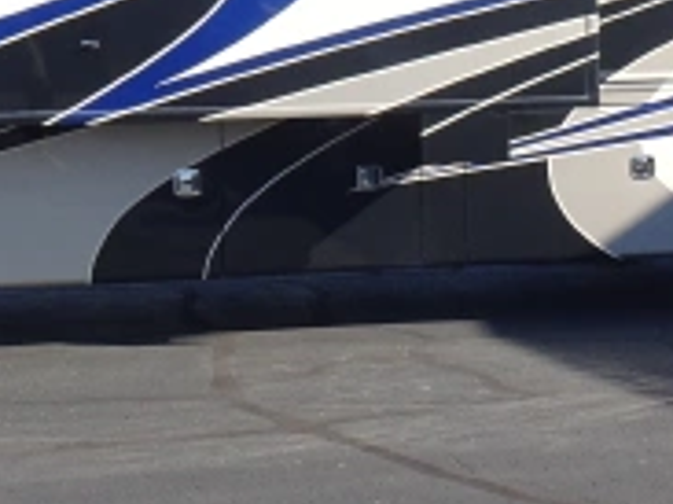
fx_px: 2040
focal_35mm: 105
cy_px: 0
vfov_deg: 13.9
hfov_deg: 18.7
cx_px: 375
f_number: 3.5
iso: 80
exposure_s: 1/500
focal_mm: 4.1
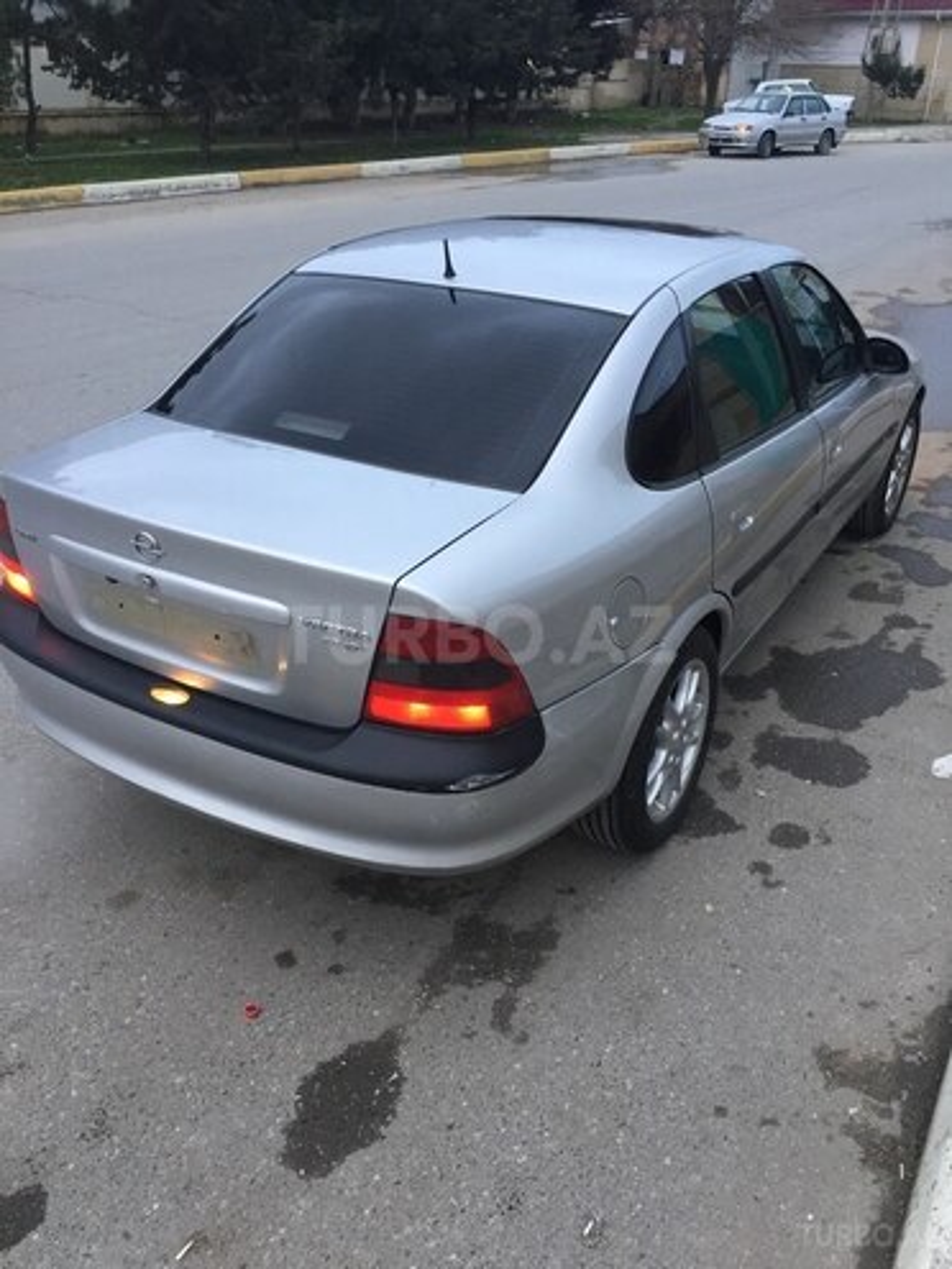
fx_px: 1063
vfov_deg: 61.7
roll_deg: -0.7
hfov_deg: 48.2
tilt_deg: -25.5
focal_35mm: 29
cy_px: 634
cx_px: 476
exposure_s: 1/33
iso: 40
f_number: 2.2
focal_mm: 4.15
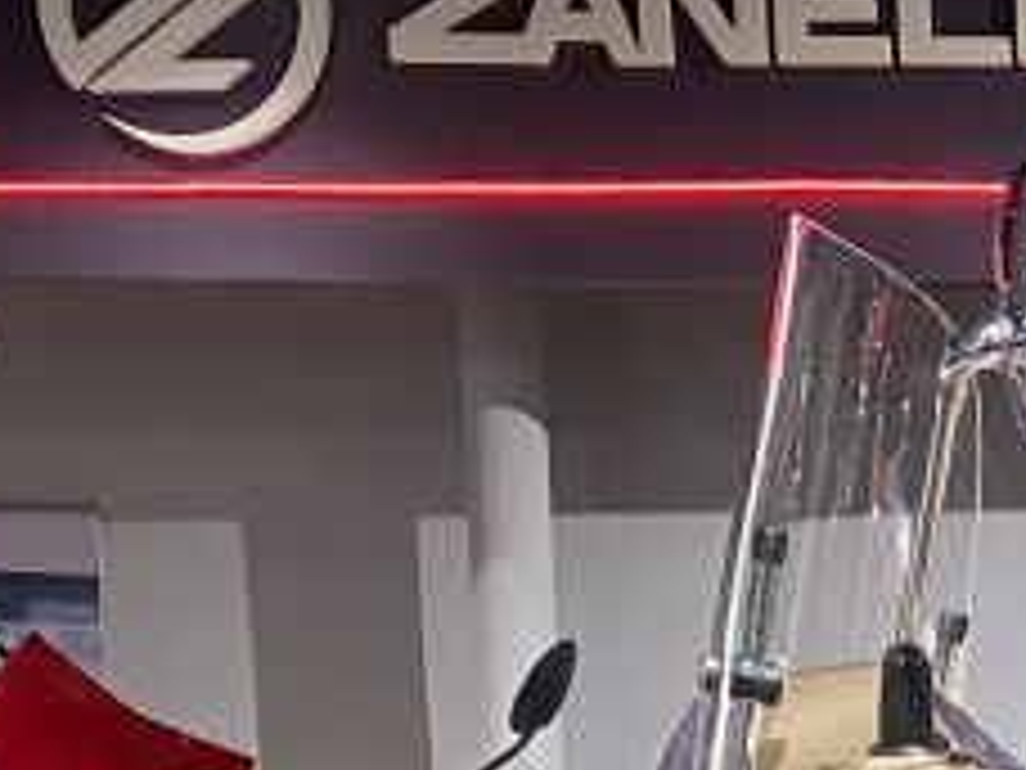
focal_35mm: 121
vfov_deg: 11.0
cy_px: 1628
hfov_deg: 14.8
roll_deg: -0.4
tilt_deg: -9.0
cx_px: 1674
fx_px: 3586
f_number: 1.8
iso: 125
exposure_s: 1/50
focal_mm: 4.25
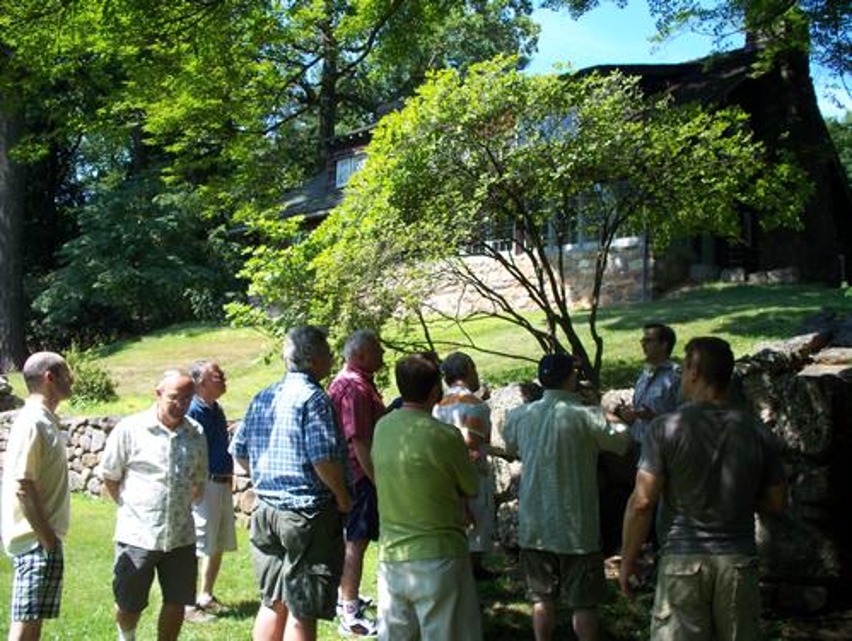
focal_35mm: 36
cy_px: 320
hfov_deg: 51.3
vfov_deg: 39.7
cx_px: 426
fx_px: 887
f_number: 2.8
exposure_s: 1/320
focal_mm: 7.54
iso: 64
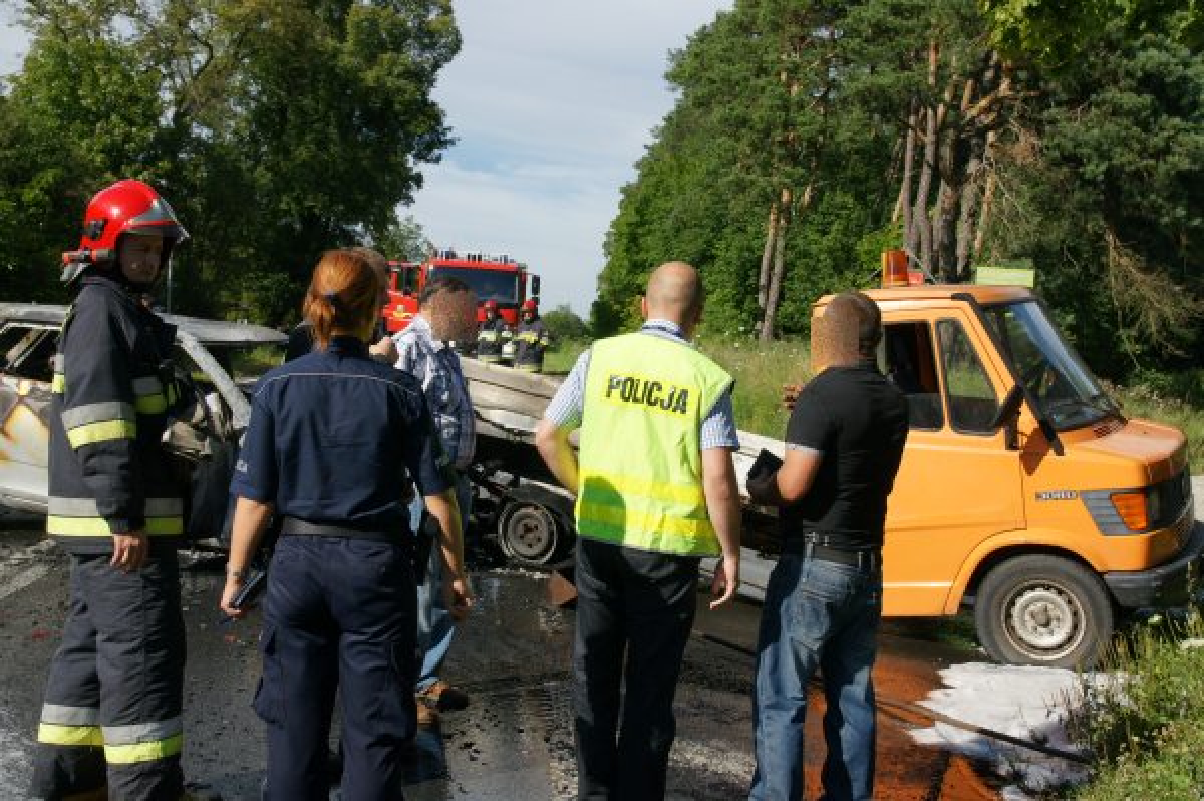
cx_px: 602
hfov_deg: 49.6
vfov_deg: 34.2
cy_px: 400
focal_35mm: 39
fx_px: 1303
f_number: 9
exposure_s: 1/1250
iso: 400
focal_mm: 26
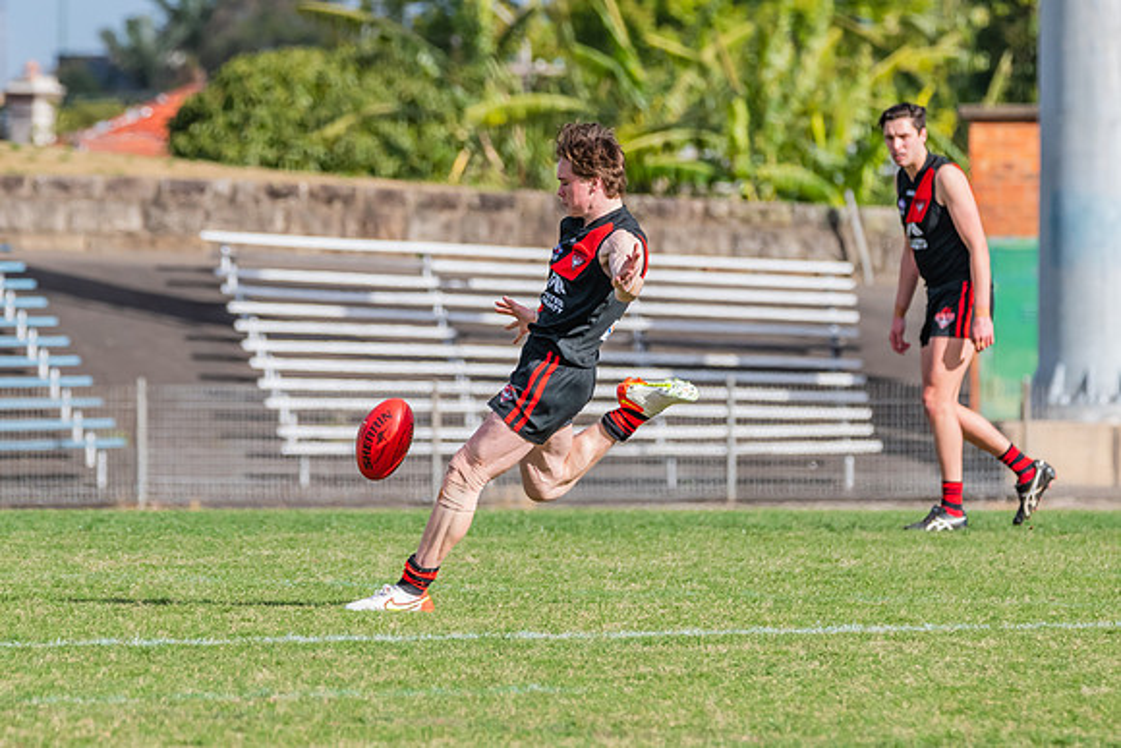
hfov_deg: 3.7
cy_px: 300
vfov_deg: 2.5
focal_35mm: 559
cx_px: 502
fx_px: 17423
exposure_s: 1/1600
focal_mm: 360
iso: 800
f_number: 9
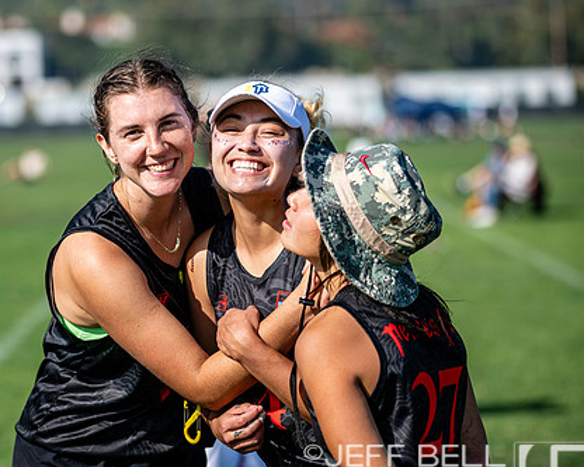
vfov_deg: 9.8
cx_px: 211
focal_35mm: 157
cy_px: 242
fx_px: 2714
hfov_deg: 12.3
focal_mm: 120
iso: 100
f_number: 3.2
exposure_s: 1/1600
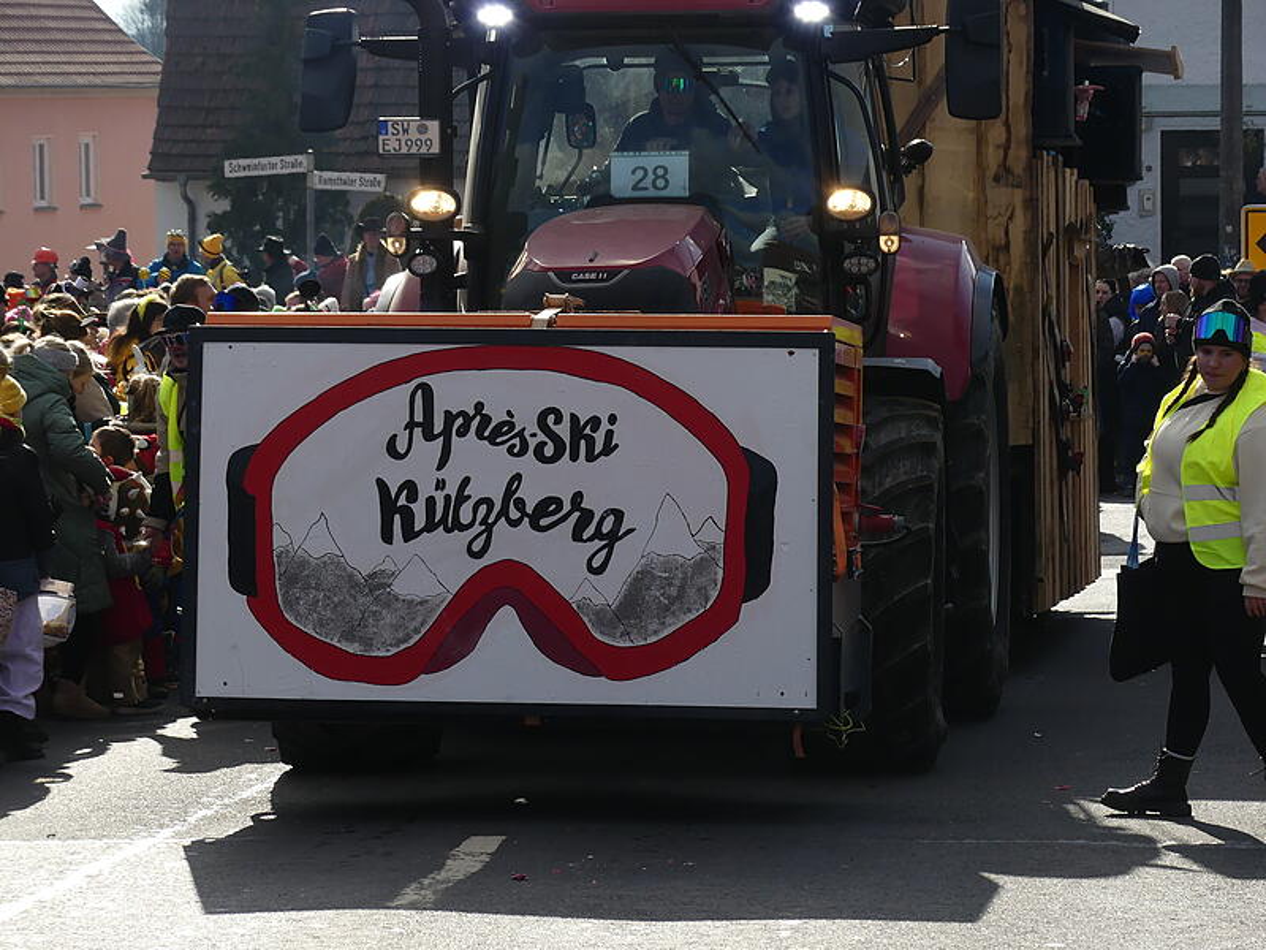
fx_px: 5486
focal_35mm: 150
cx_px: 633
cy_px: 475
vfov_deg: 9.9
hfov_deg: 13.2
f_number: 4
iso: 100
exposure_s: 1/800
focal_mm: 27
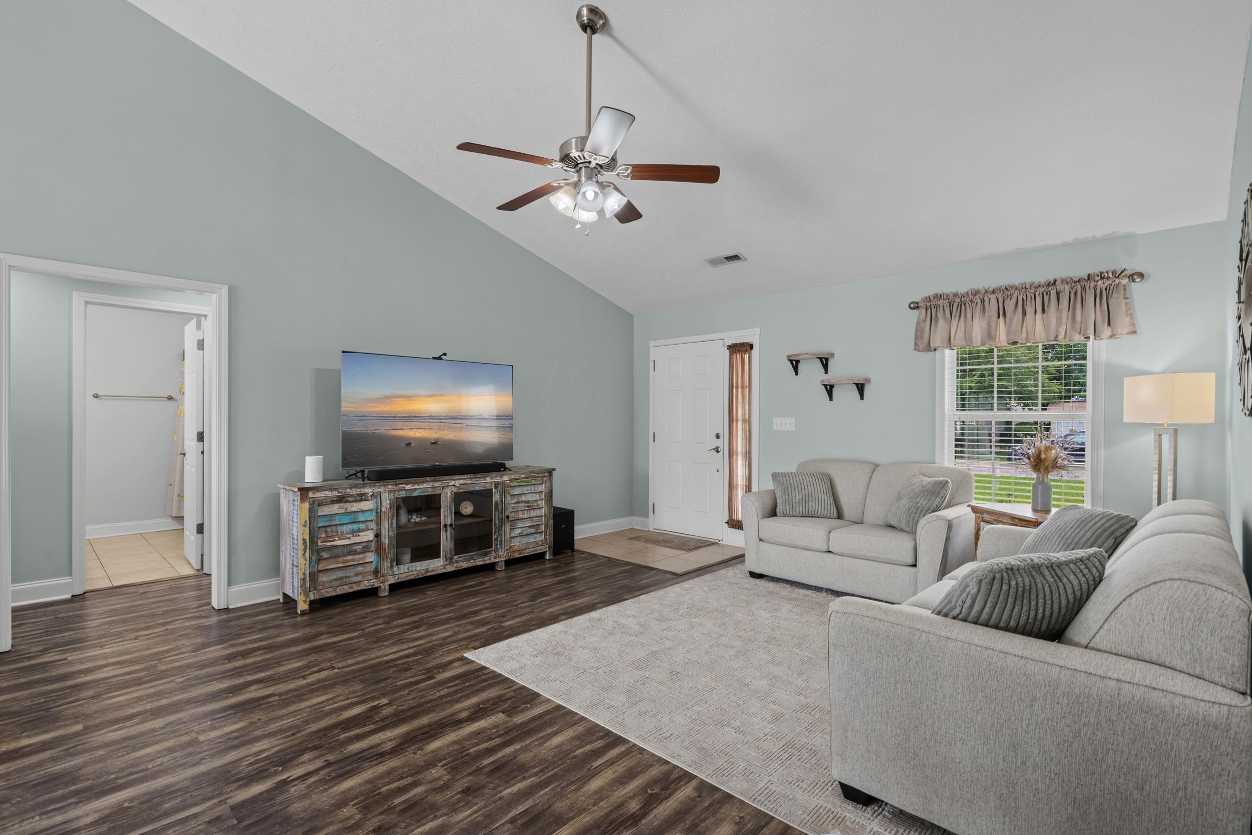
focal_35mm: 16
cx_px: 626
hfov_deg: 96.7
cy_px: 418
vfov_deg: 73.8
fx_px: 556
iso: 800
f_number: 8
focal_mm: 16
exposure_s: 1/15
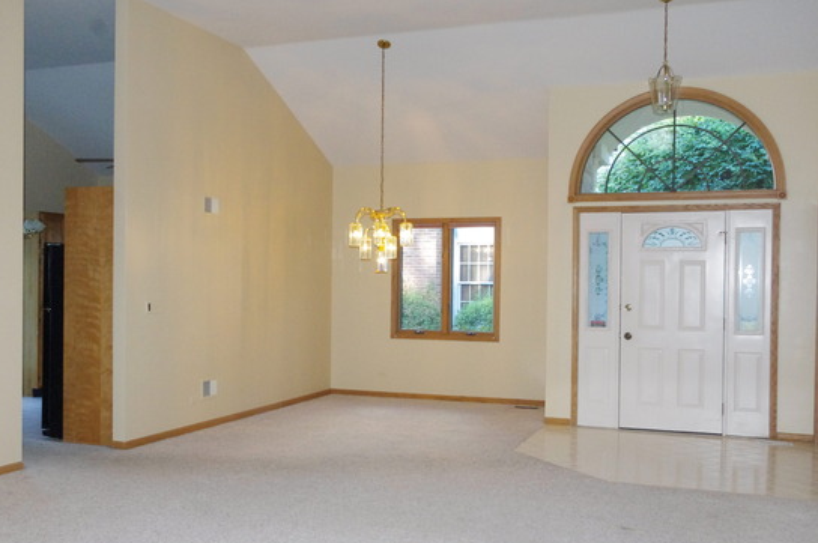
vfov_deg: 33.3
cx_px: 361
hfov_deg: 48.4
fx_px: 908
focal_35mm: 40
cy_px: 296
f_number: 7.1
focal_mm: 23.13
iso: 3200
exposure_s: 1/180
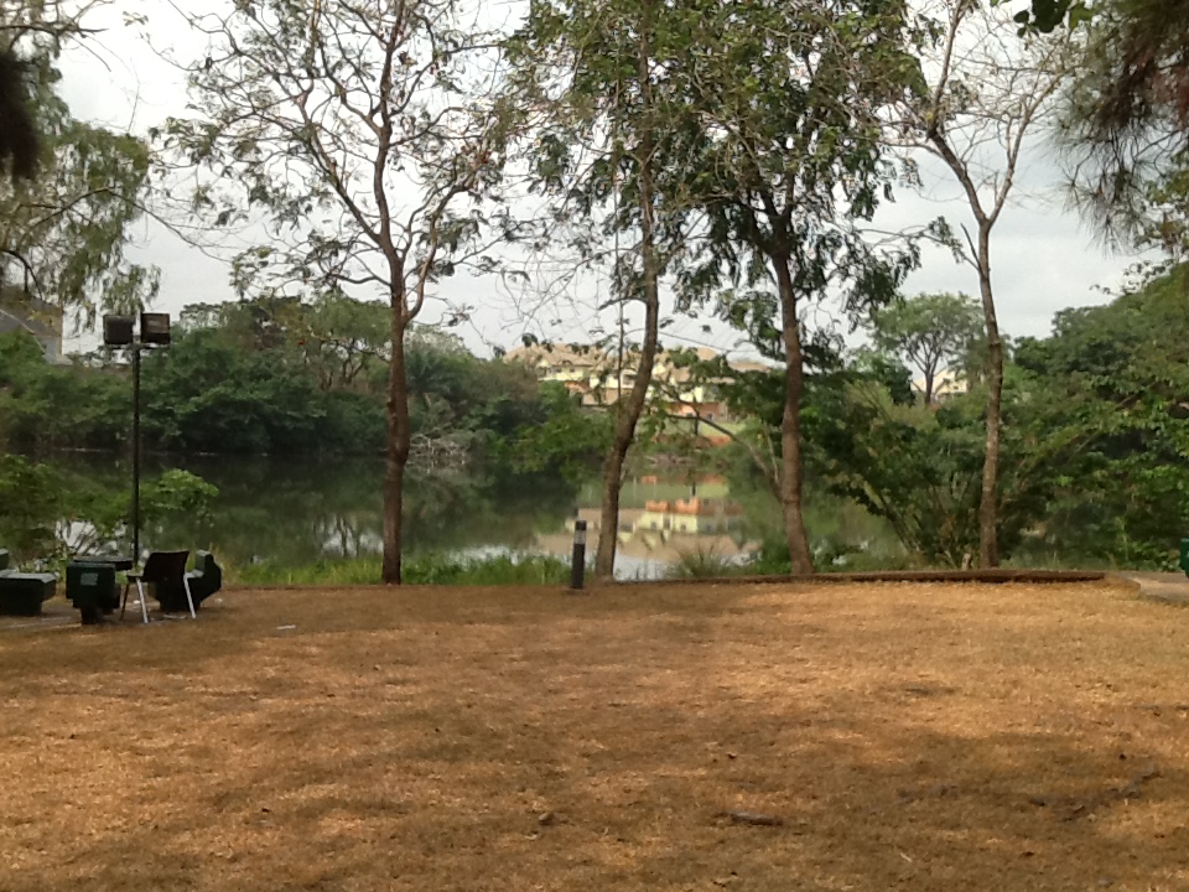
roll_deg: -0.8
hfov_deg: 42.9
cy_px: 446
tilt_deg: -1.6
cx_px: 594
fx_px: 1511
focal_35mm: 44
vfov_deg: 32.9
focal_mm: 2.03
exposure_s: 1/723
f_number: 2.4
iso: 40
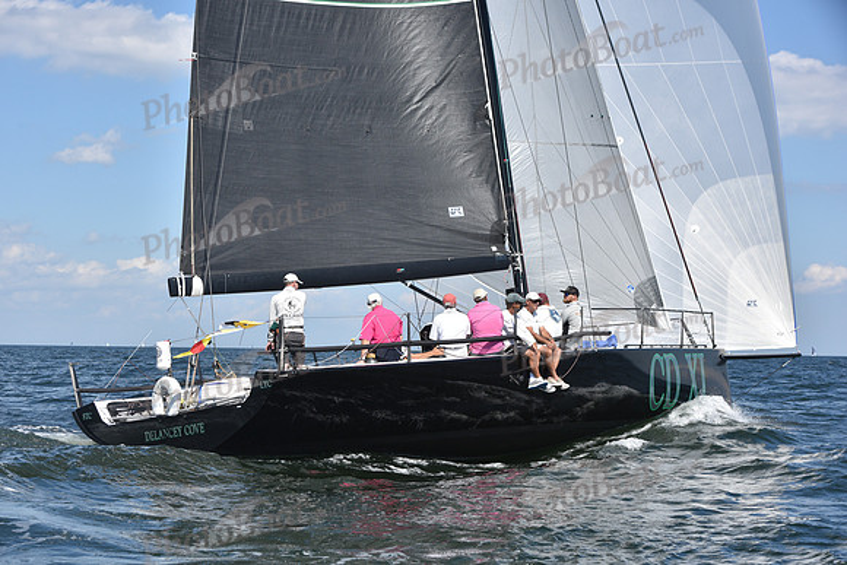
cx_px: 424
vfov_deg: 19.5
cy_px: 282
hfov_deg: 28.8
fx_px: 1647
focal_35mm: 70
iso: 320
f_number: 8
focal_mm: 70
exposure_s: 1/1250
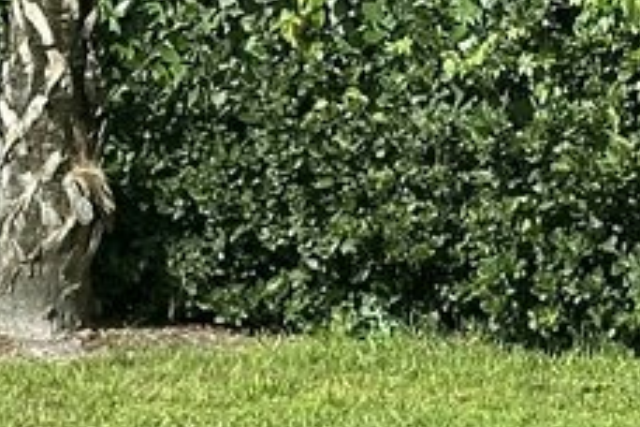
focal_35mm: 263
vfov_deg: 5.2
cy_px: 756
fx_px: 4675
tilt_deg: -11.0
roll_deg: +1.4
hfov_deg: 7.6
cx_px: -455
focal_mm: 6.86
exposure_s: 1/1953
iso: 64
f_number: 1.78
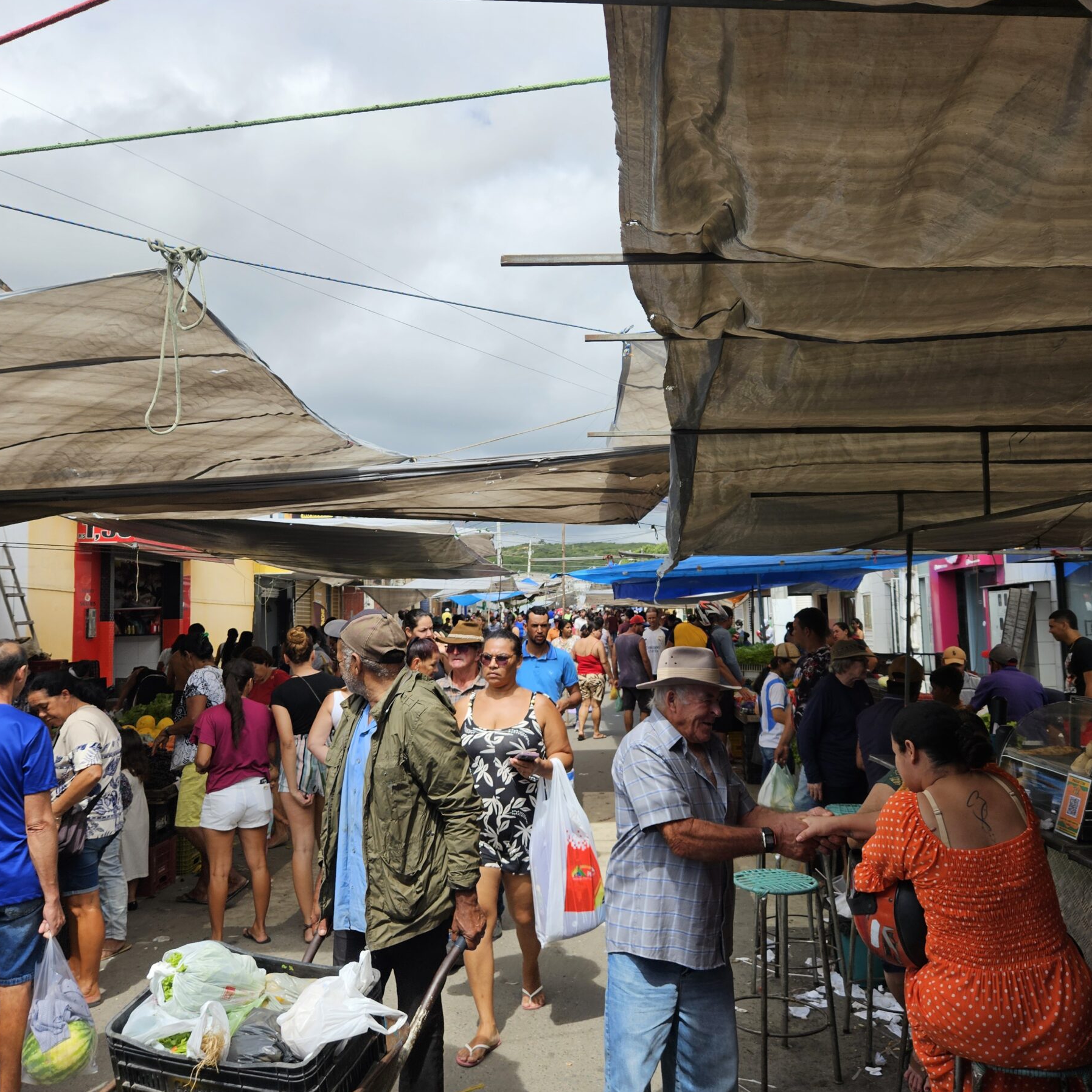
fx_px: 1035
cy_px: 539
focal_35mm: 29
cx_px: 596
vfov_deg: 55.6
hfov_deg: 55.5
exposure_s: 1/1610
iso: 25
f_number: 1.8
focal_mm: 5.4
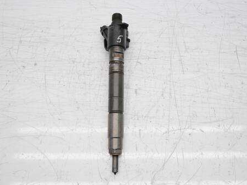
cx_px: 119
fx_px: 257
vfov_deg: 39.7
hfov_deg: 51.3
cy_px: 97
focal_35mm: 36
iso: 200
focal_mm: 17
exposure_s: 1/125
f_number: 4.5
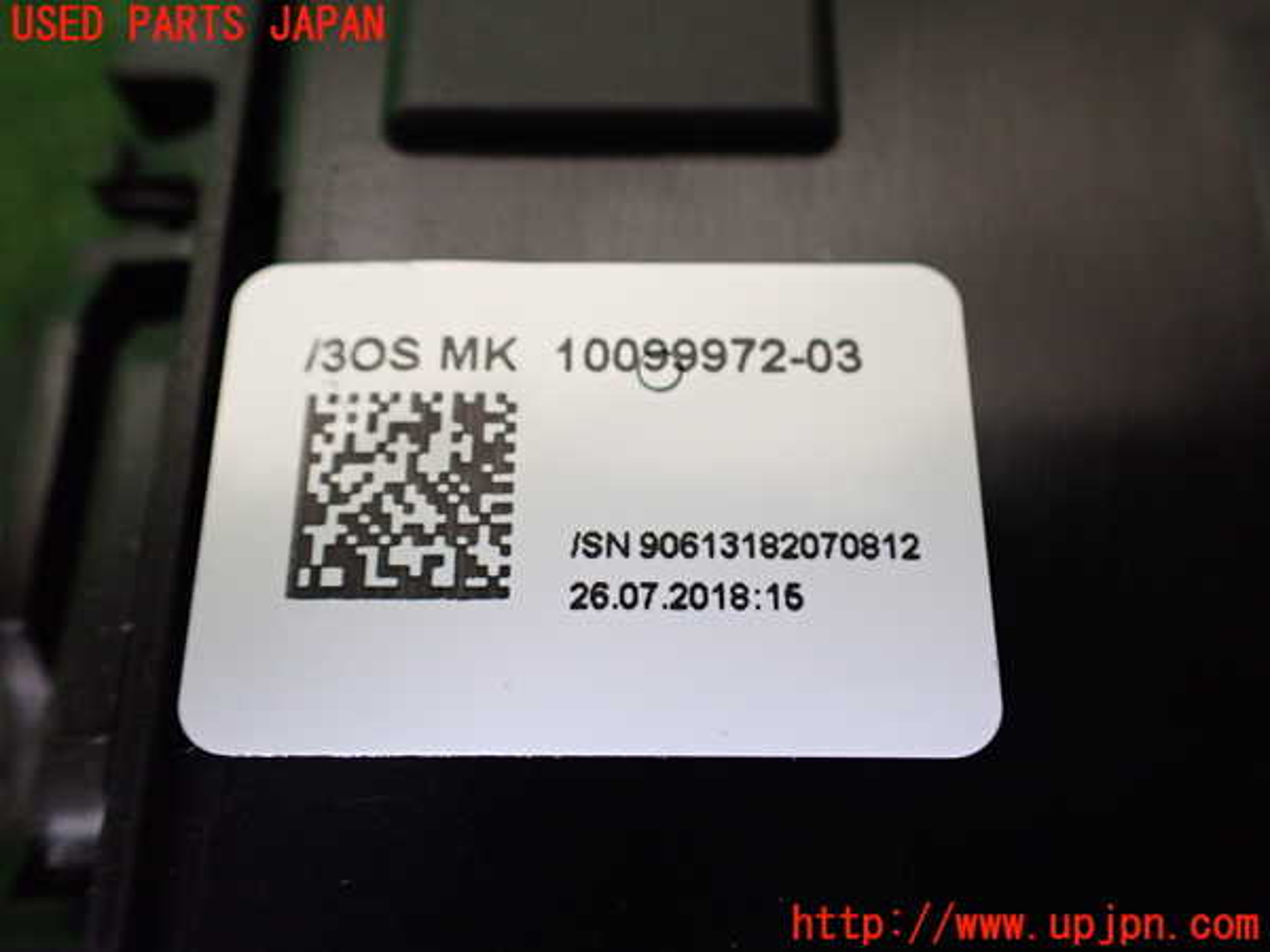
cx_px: 635
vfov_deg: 46.8
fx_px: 1101
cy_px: 476
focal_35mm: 30
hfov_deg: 60.0
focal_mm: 5.4
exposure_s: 1/125
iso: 500
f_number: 2.3
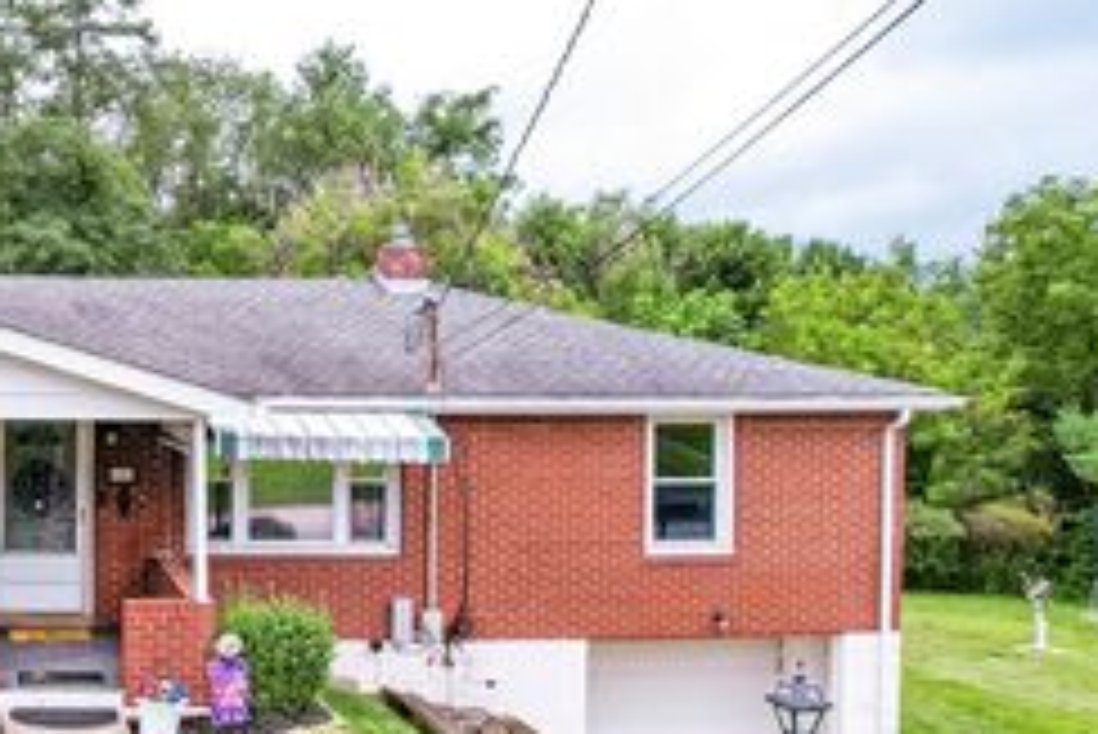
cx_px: 90
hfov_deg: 40.0
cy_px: 408
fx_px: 1373
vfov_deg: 29.9
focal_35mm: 45
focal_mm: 8.38
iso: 100
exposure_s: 1/320
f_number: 2.8
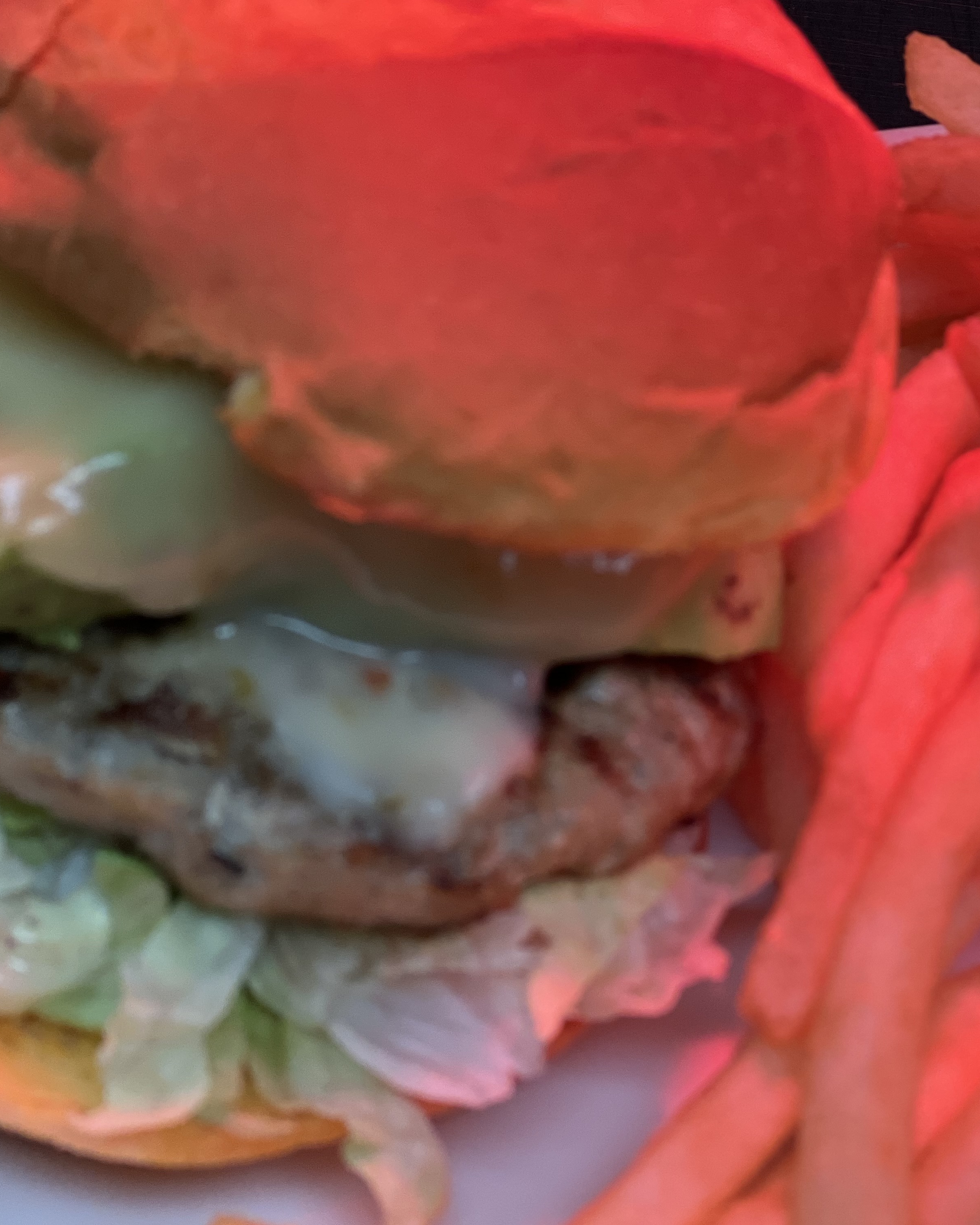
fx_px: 3662
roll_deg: -6.5
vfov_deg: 19.0
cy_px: 610
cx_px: 597
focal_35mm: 101
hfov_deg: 15.2
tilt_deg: -40.8
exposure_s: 1/120
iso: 200
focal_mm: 9
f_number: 2.8
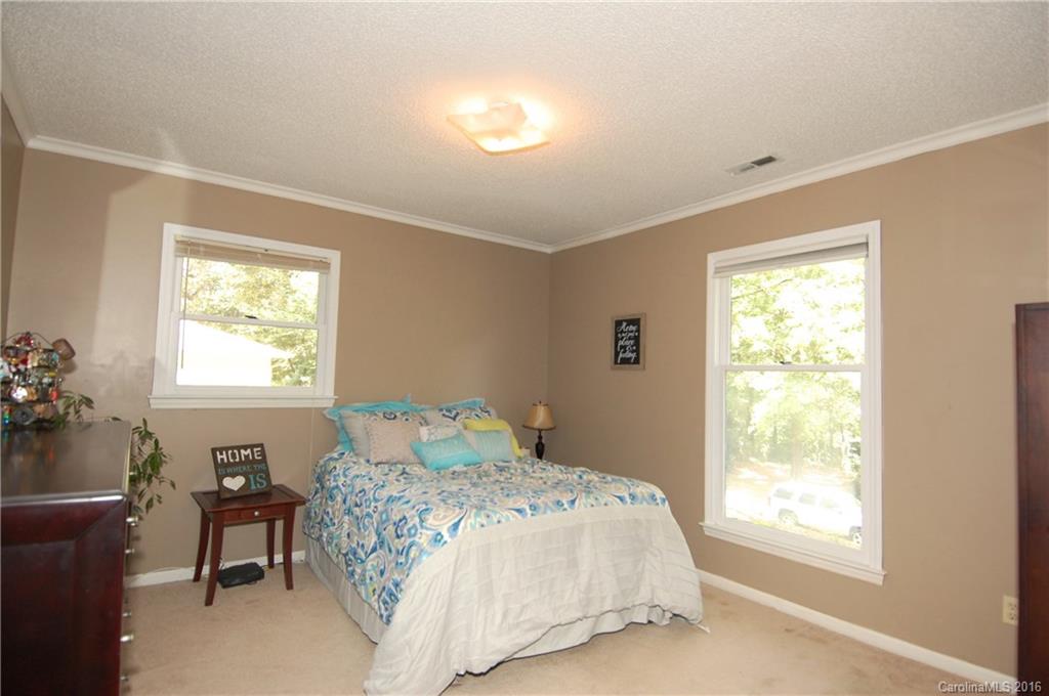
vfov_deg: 67.2
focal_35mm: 18
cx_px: 524
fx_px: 524
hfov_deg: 90.1
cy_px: 348
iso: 400
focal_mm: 12
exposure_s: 1/60
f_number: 4
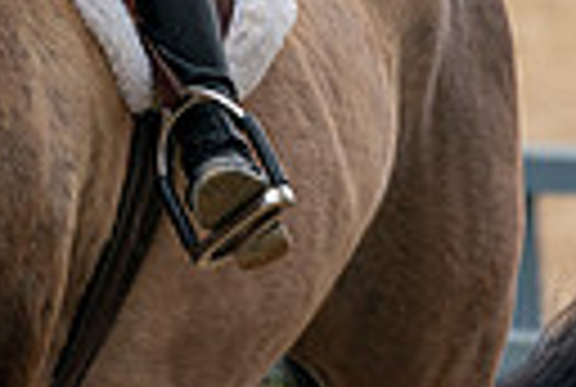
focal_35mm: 1012
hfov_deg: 2.0
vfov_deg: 1.4
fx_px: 16230
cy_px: -439
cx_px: -162
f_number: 5.6
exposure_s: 1/250
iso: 200
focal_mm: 224
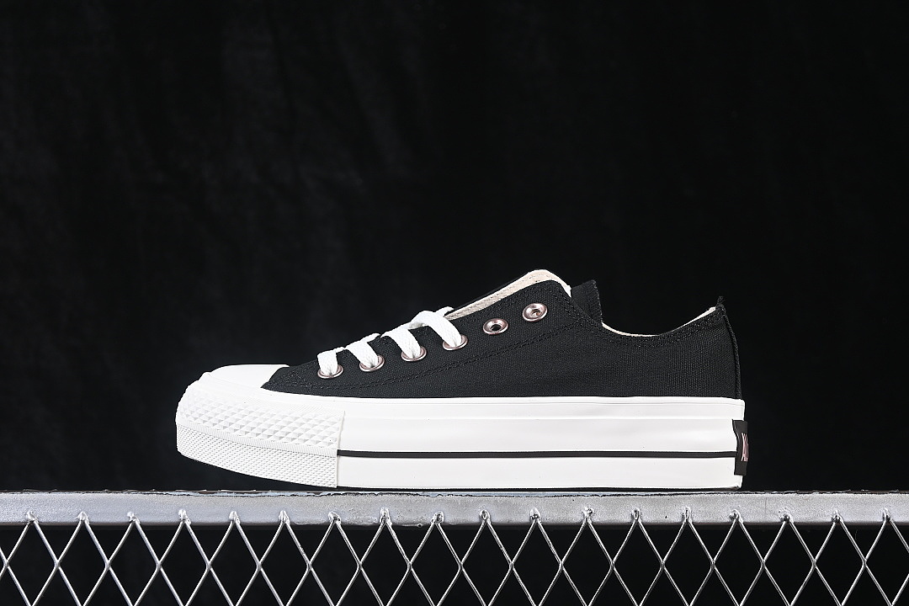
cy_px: 303
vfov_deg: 18.2
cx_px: 454
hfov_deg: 27.0
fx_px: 1894
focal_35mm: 75
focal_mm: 50
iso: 160
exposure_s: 1/60
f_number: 6.3
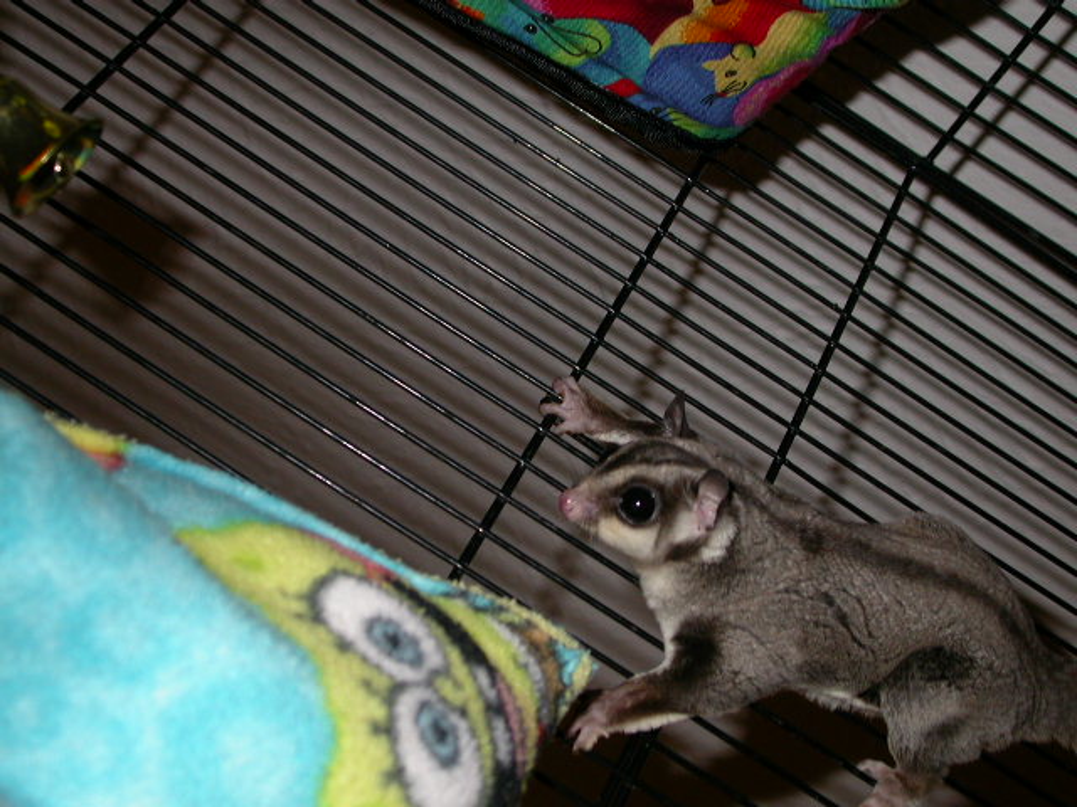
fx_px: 1836
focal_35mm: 59
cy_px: 404
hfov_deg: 32.7
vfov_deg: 24.8
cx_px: 538
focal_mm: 12.2
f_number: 3
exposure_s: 1/60.3
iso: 100
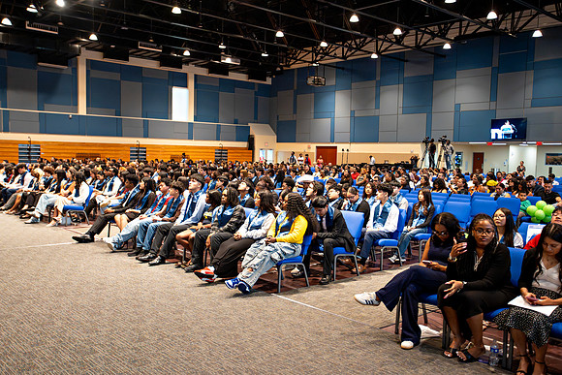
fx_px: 515
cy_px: 188
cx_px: 281
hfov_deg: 57.2
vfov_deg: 40.0
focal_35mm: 33
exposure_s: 1/160
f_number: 4
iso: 3200
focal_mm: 33
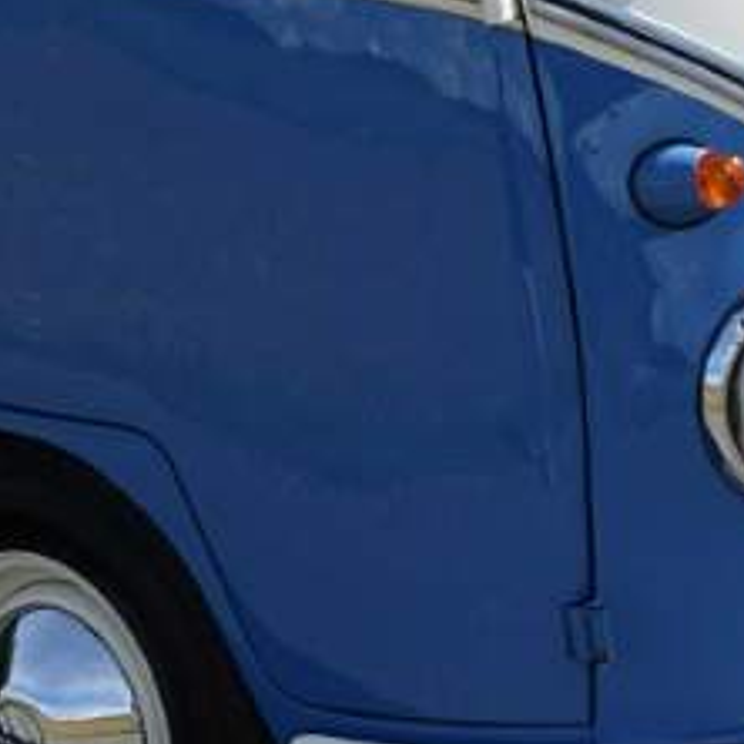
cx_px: 94
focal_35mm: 141
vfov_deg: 12.2
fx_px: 3429
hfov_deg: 12.3
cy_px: -87
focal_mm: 11.81
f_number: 4.5
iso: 125
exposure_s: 1/800
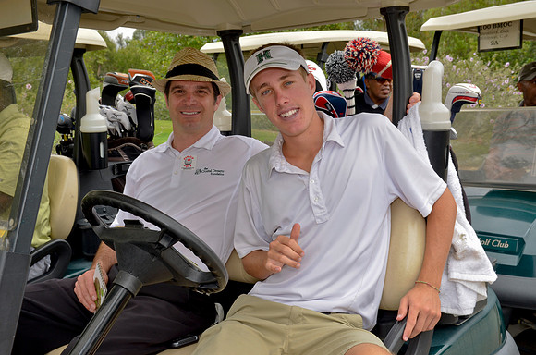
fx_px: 713
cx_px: 268
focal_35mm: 48
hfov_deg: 41.2
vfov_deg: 27.9
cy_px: 178
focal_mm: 32
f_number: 9
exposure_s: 1/200
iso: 200
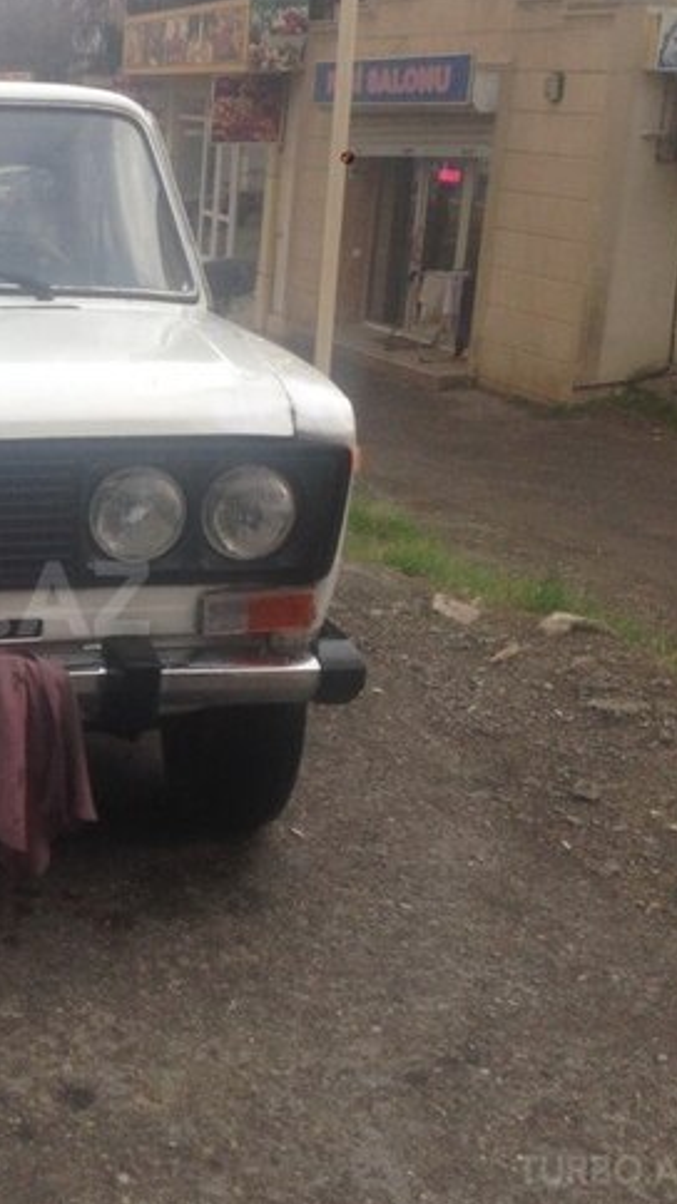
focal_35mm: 49
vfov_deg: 42.1
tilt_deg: -18.6
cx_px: -105
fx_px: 1565
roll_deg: -0.7
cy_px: 598
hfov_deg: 22.7
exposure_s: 1/120
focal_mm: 4.12
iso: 64
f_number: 2.4
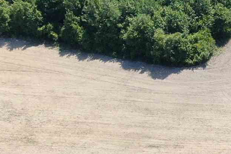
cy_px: 32
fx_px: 995
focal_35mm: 155
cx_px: 339
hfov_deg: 12.6
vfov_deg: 8.8
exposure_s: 1/400
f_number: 3.1
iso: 100
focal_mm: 5.22
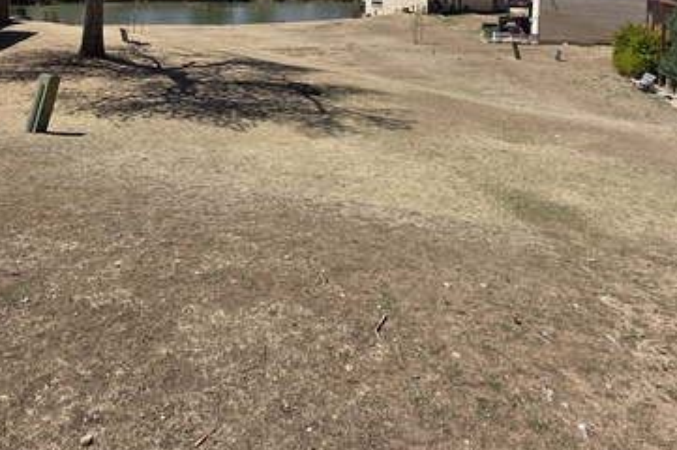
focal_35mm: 25
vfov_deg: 43.5
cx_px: 259
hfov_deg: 70.5
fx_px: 470
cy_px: -5
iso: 40
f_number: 1.9
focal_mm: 2.2
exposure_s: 1/2767
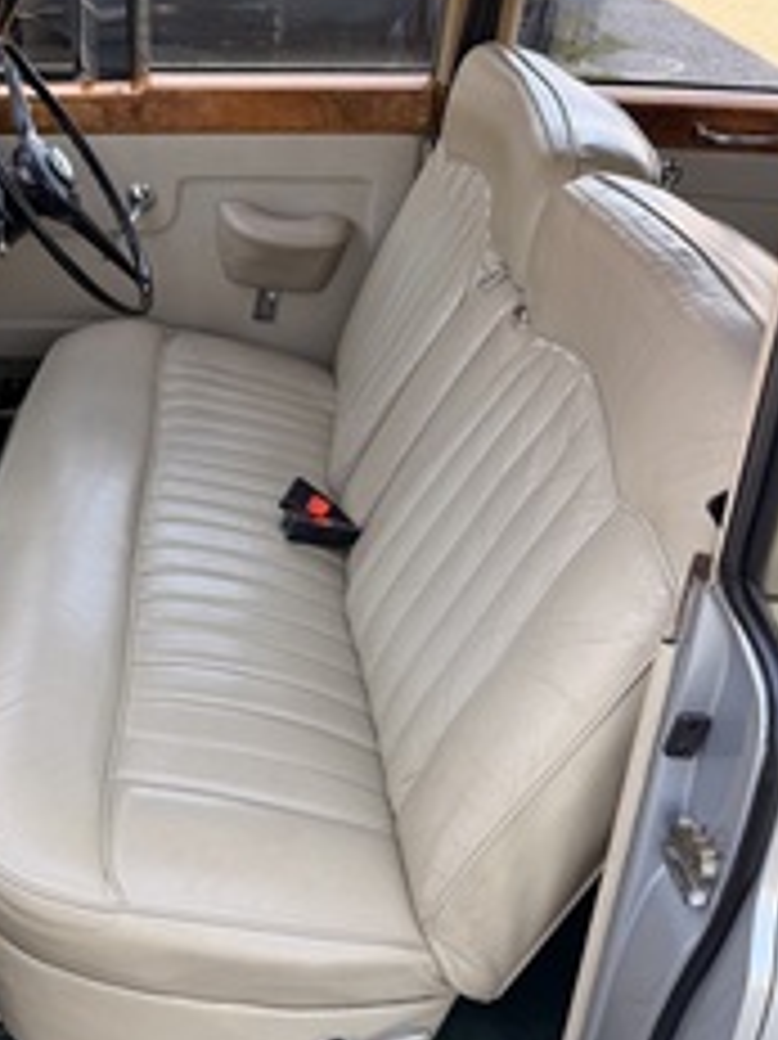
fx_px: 1170
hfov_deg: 36.2
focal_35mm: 39
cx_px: 223
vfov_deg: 47.1
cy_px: 700
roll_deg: -0.1
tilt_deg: -39.3
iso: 80
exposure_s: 1/266
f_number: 1.78
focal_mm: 6.76
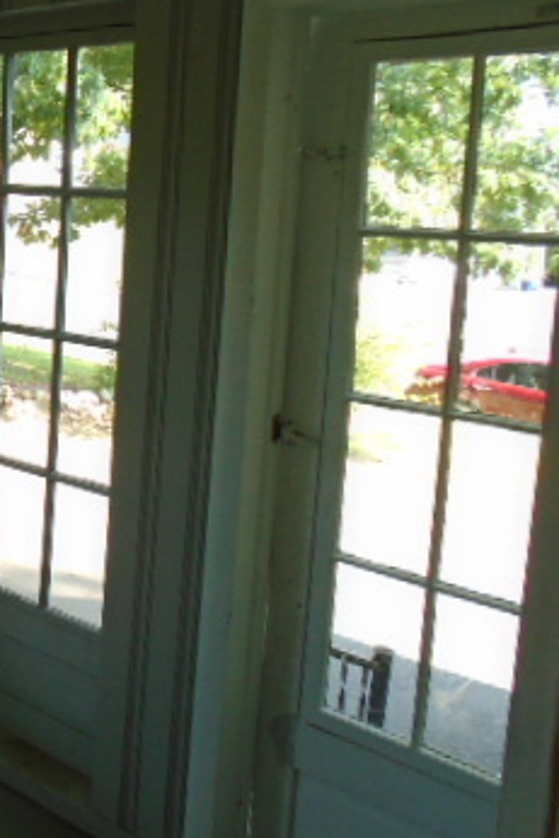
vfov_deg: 39.4
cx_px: -208
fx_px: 1163
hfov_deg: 23.3
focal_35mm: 50
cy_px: 337
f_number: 3.2
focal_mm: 4.6
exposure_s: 1/80
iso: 100
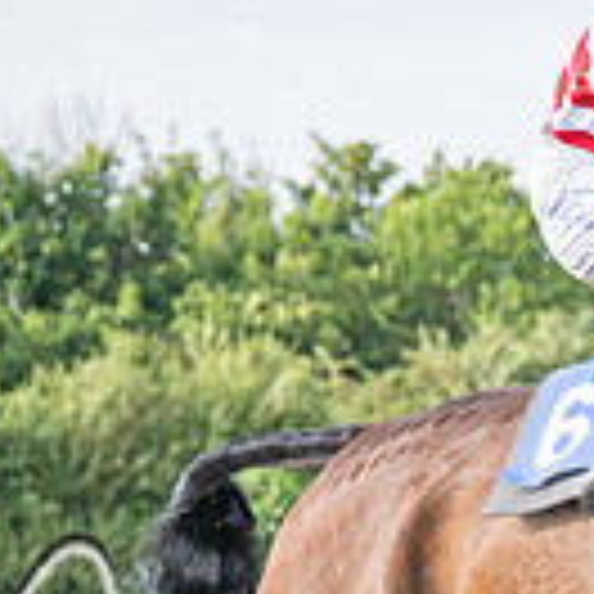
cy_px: 910
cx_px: 1234
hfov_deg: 3.3
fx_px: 10367
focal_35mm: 534
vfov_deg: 3.3
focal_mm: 70
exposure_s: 1/1250
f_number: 4
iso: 400
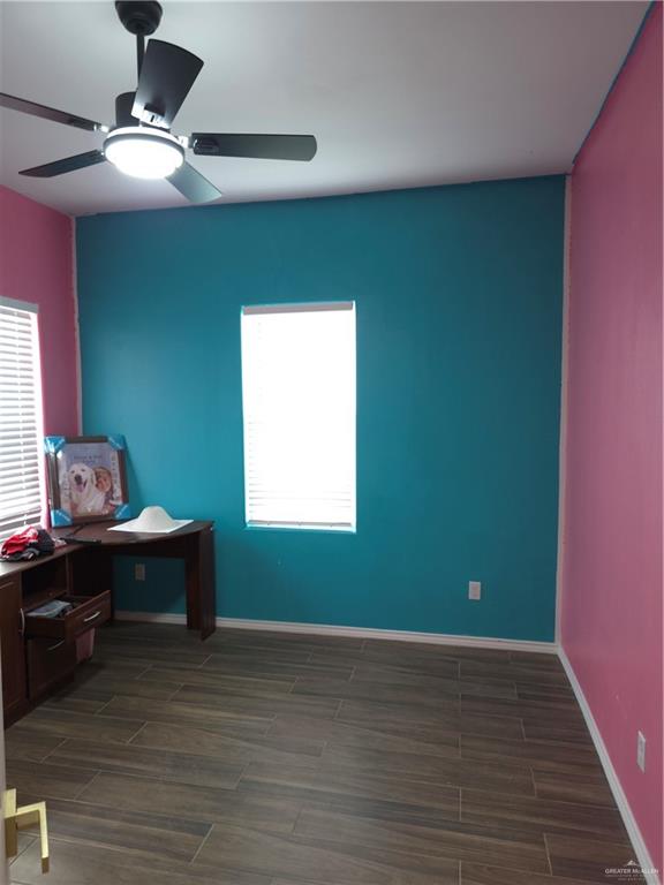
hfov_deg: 58.9
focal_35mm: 23
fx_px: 588
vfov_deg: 73.9
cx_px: 332
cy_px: 442
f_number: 1.7
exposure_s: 1/40
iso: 320
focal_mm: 6.3
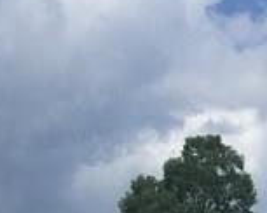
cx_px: 546
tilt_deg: +7.2
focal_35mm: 190
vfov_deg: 7.8
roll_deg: -1.1
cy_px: 423
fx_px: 1499
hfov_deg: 9.5
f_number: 2.2
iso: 32
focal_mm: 4.15
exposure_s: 1/3300
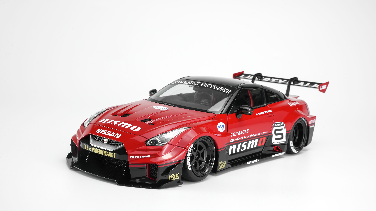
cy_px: 120
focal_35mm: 49
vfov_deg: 24.5
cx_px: 185
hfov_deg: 42.3
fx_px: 486
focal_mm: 45.7
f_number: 22
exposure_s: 1/10
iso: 200
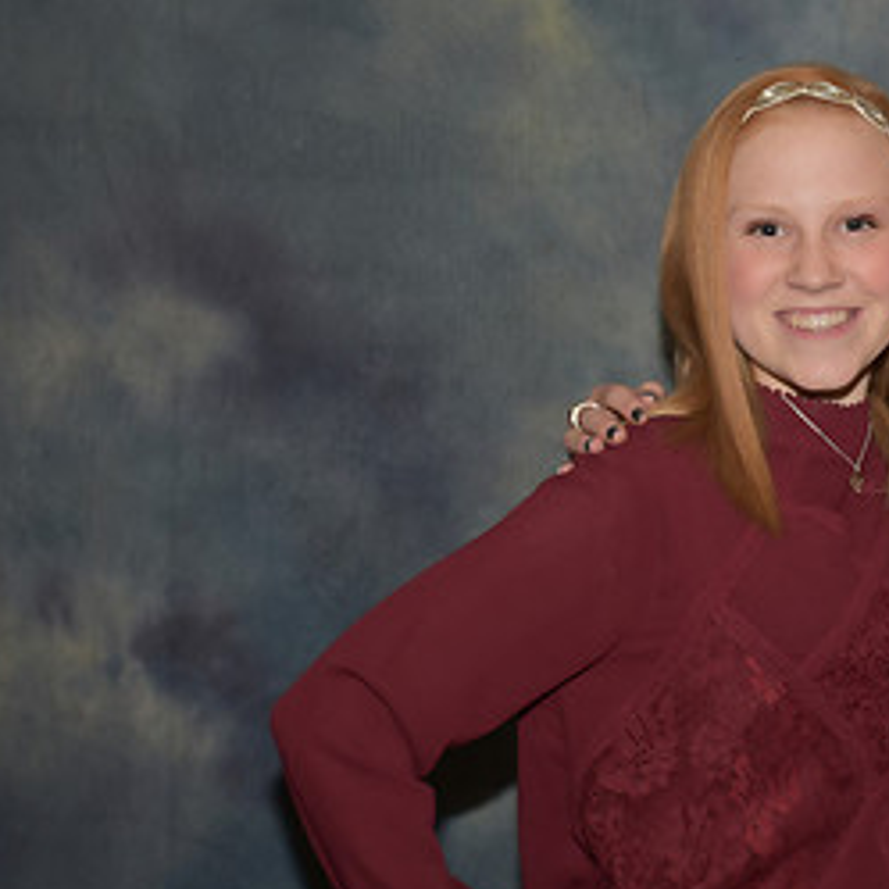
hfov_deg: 16.8
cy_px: 516
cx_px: 914
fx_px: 2935
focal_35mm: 101
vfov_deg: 17.2
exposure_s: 1/60
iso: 200
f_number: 5
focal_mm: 34
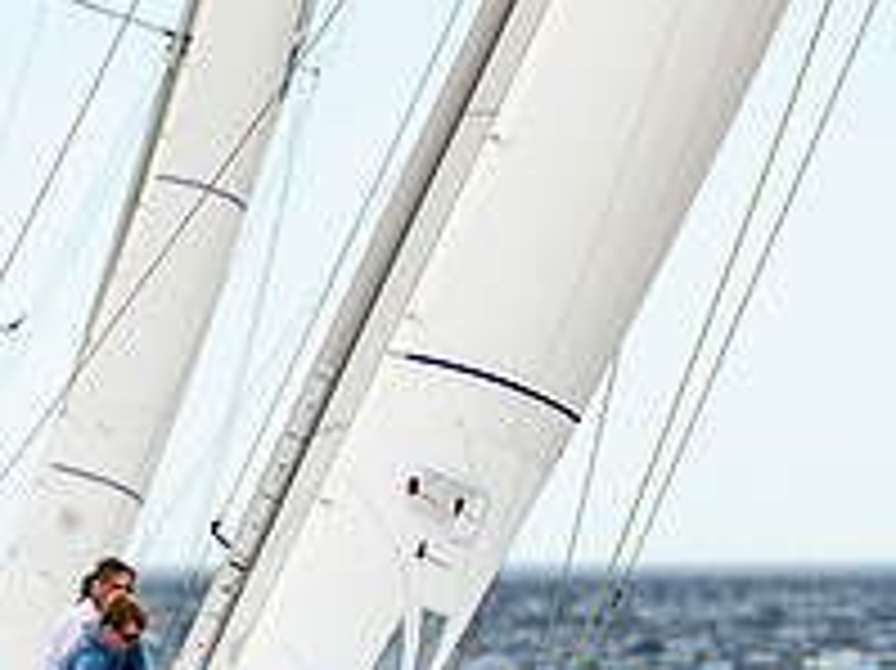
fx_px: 16737
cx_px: 29
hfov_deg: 3.1
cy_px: 847
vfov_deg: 2.3
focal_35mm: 647
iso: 320
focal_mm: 200
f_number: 5.6
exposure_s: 1/1250
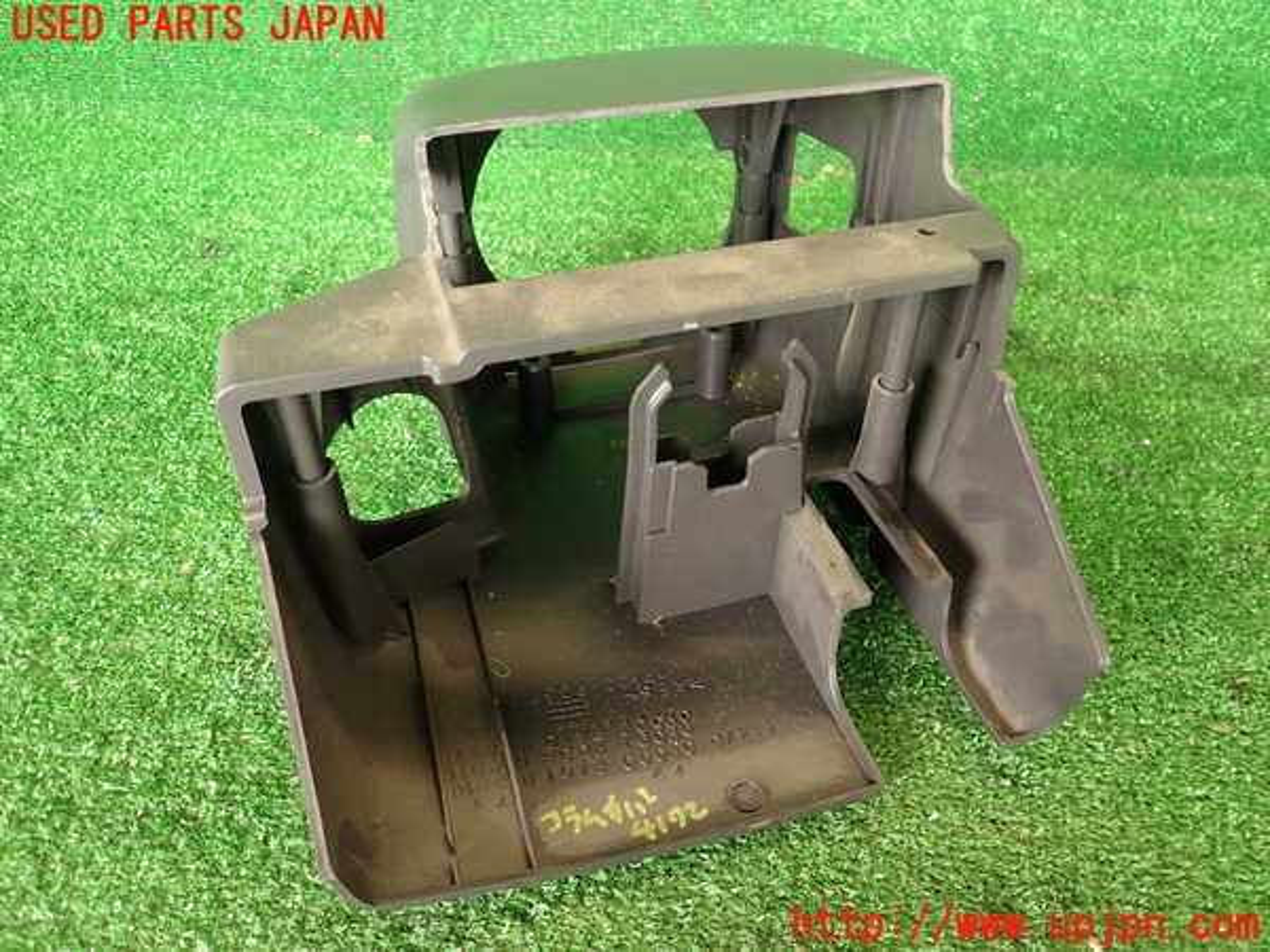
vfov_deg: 54.9
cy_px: 476
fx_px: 917
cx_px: 635
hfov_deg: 69.4
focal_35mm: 25
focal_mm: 4.5
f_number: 2
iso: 200
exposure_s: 1/40
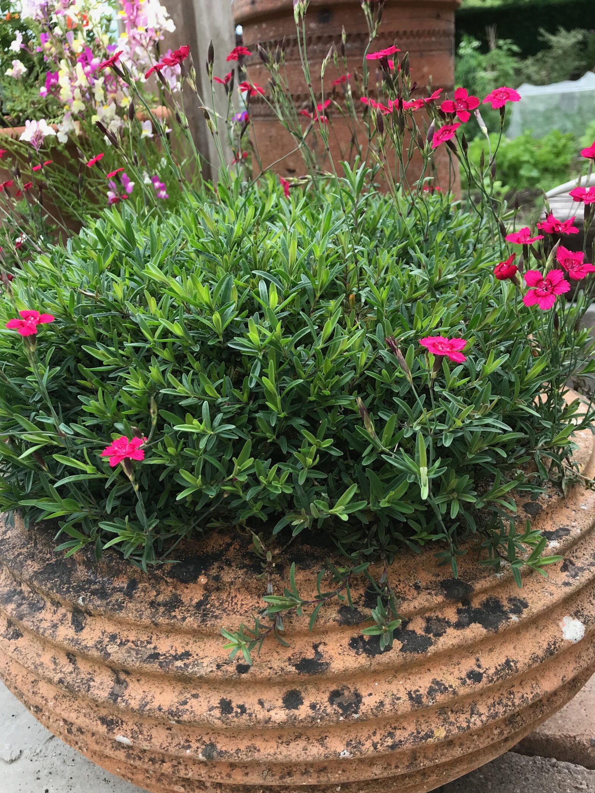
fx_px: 779
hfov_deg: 41.8
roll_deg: +5.1
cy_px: 369
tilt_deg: -19.2
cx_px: 291
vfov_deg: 53.9
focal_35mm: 34
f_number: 1.8
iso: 20
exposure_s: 1/277
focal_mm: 3.99
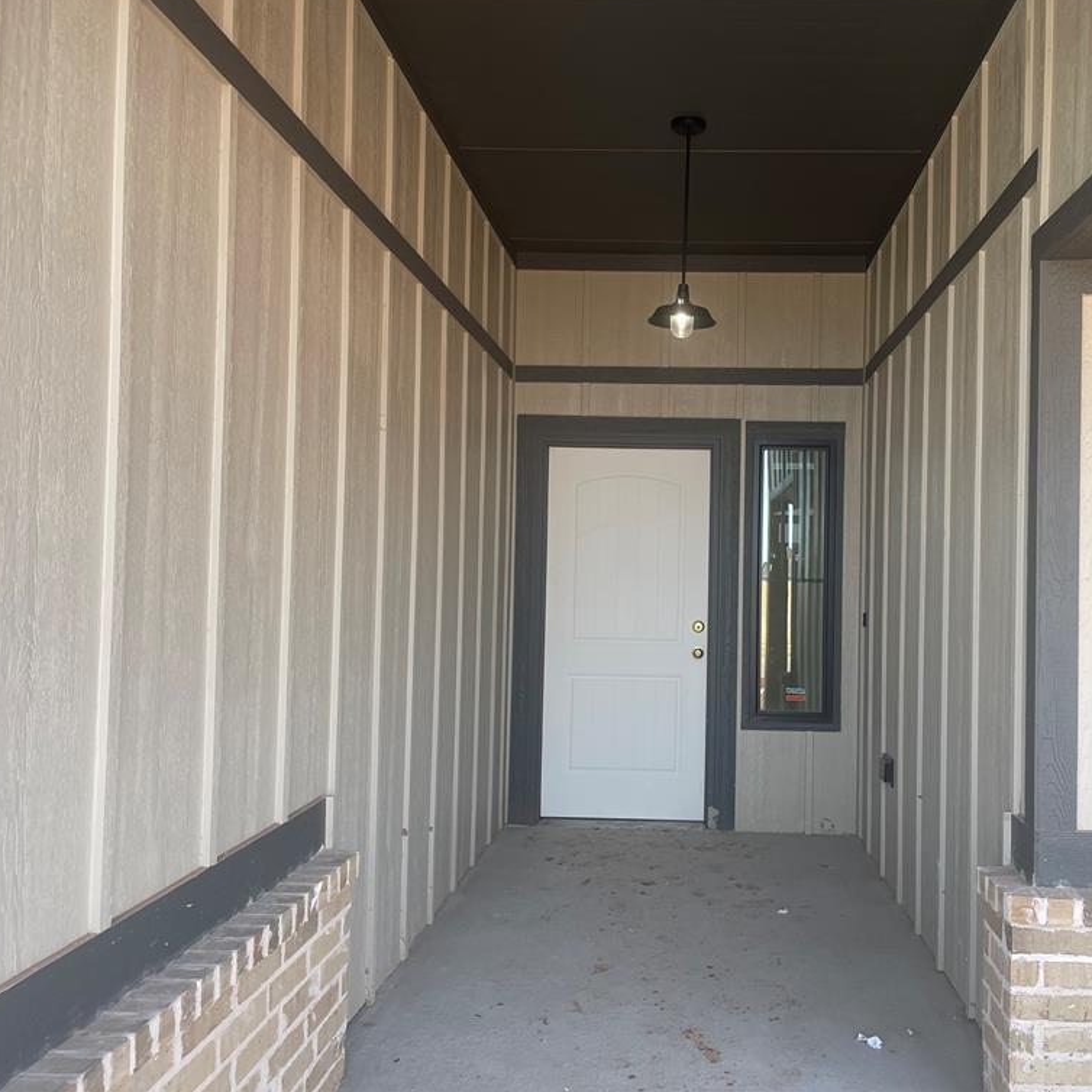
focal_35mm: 30
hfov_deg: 53.7
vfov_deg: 54.0
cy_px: 539
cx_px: 655
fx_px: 1071
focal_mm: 5.1
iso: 32
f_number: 1.6
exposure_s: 1/320
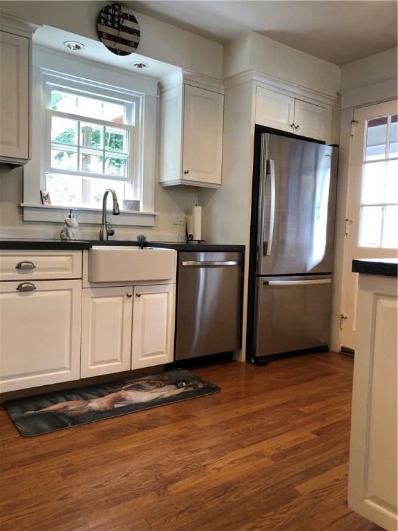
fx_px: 429
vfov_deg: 63.4
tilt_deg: -3.2
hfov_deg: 49.7
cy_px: 266
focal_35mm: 28
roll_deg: -1.1
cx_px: 199
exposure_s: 1/20
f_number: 1.8
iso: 40
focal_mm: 3.99
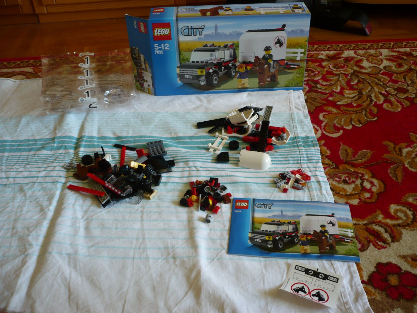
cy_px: 156
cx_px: 208
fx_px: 422
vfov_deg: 40.7
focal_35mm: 35
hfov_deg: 52.6
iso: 100
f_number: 2.8
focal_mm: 5.8
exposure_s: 1/30
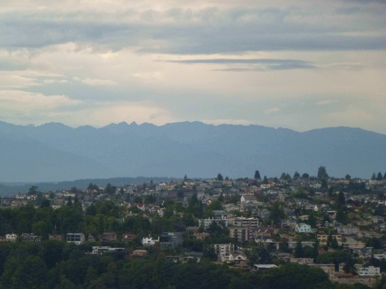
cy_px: 144
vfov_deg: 8.2
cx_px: 193
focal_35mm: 182
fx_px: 2029
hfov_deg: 10.9
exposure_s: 1/400
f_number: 5.4
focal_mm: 32.6
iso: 800
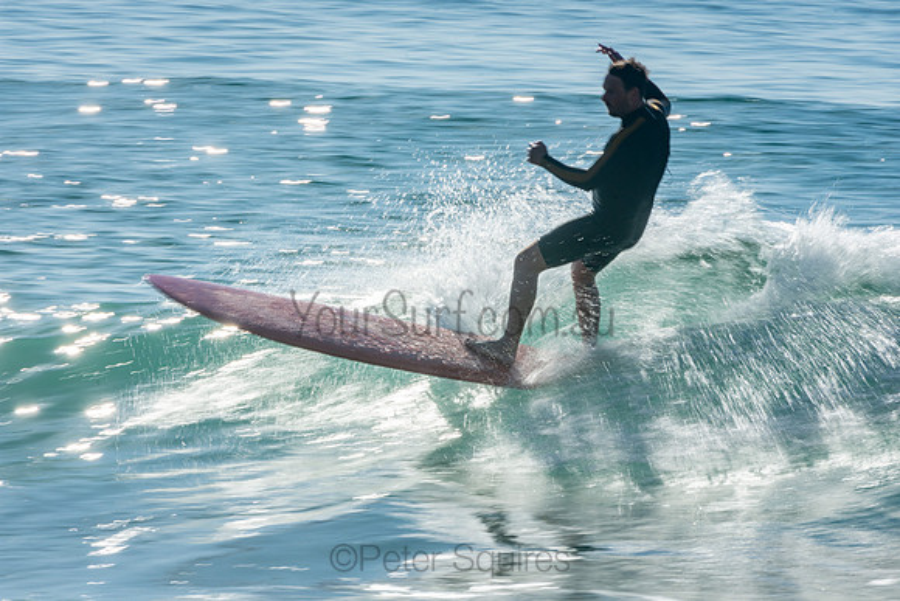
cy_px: 300
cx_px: 450
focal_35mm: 600
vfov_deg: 2.3
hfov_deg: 3.4
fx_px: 15003
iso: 100
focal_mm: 400
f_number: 25
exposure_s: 1/50
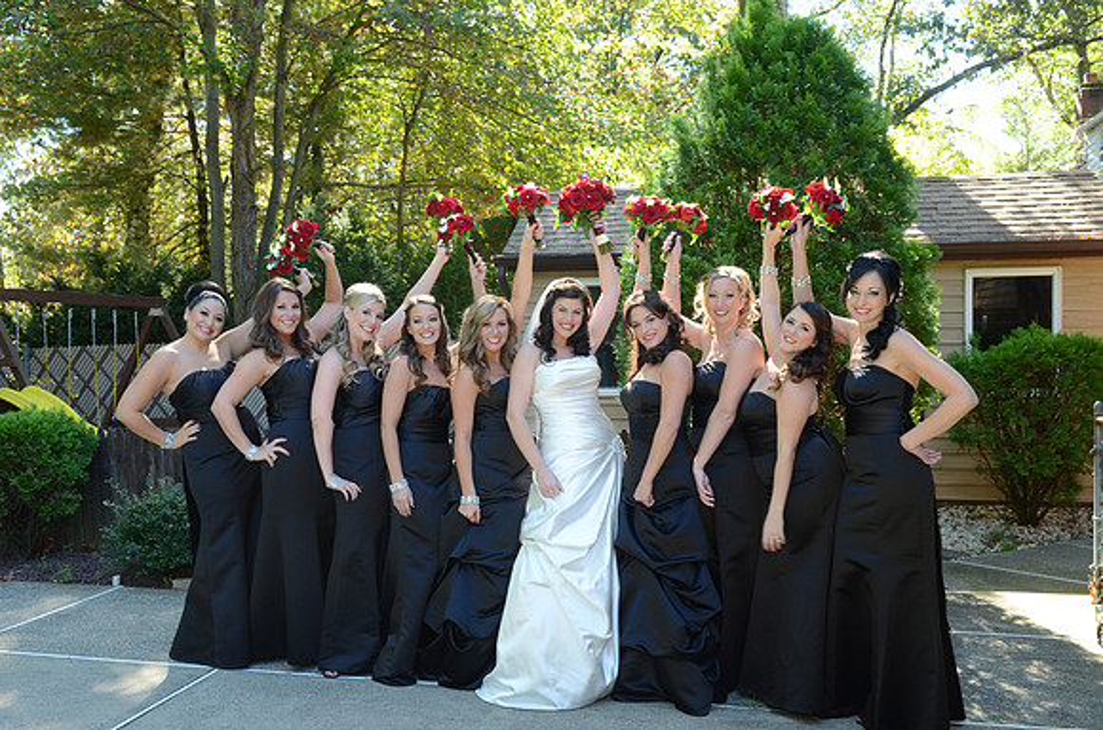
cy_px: 365
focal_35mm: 33
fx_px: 1009
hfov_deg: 57.3
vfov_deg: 39.8
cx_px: 552
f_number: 6.3
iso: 500
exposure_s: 1/100
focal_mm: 22
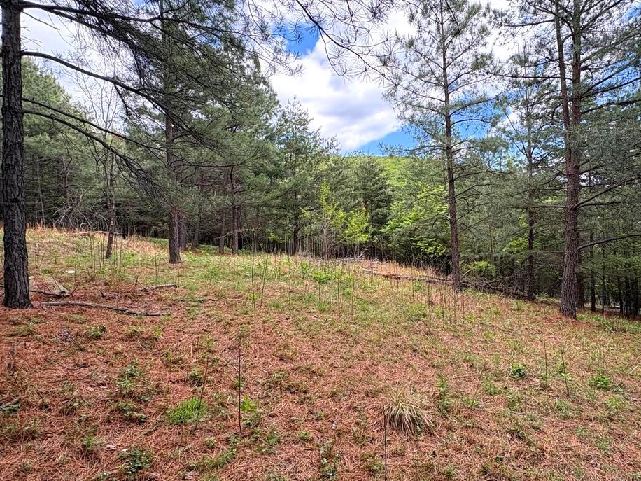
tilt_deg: -2.4
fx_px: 407
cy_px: 248
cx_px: 404
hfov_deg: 75.0
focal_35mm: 22
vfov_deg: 61.1
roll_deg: +4.8
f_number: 2.2
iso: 64
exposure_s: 1/392
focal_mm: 2.22
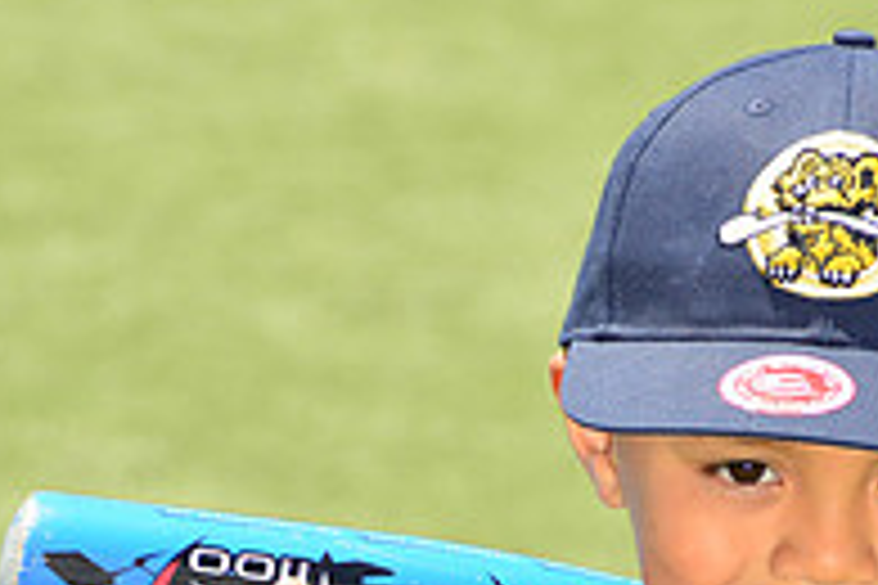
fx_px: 11584
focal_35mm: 475
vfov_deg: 2.9
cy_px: 803
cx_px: 774
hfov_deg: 4.3
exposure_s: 1/250
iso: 250
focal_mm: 160
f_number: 11
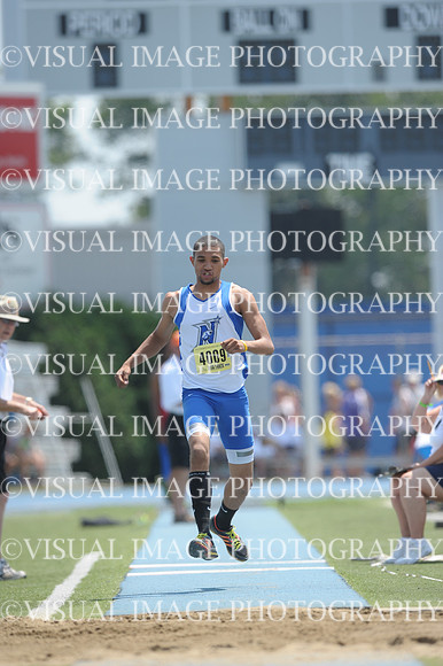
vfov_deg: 5.2
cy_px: 333
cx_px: 222
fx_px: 7392
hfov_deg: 3.4
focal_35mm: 400
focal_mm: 400
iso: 400
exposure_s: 1/2000
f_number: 5
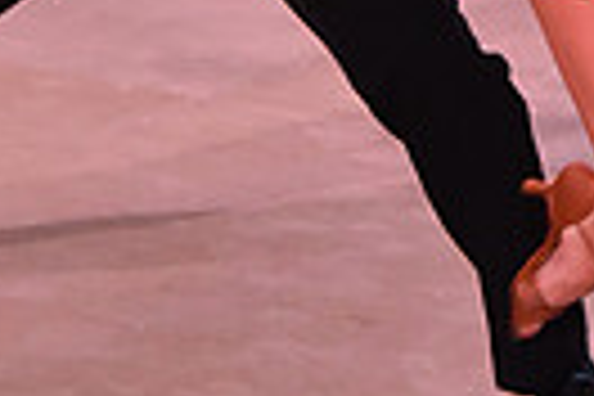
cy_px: -522
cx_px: 331
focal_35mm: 272
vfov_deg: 4.9
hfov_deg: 7.6
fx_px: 4488
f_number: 6.3
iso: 2500
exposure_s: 1/320
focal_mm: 62
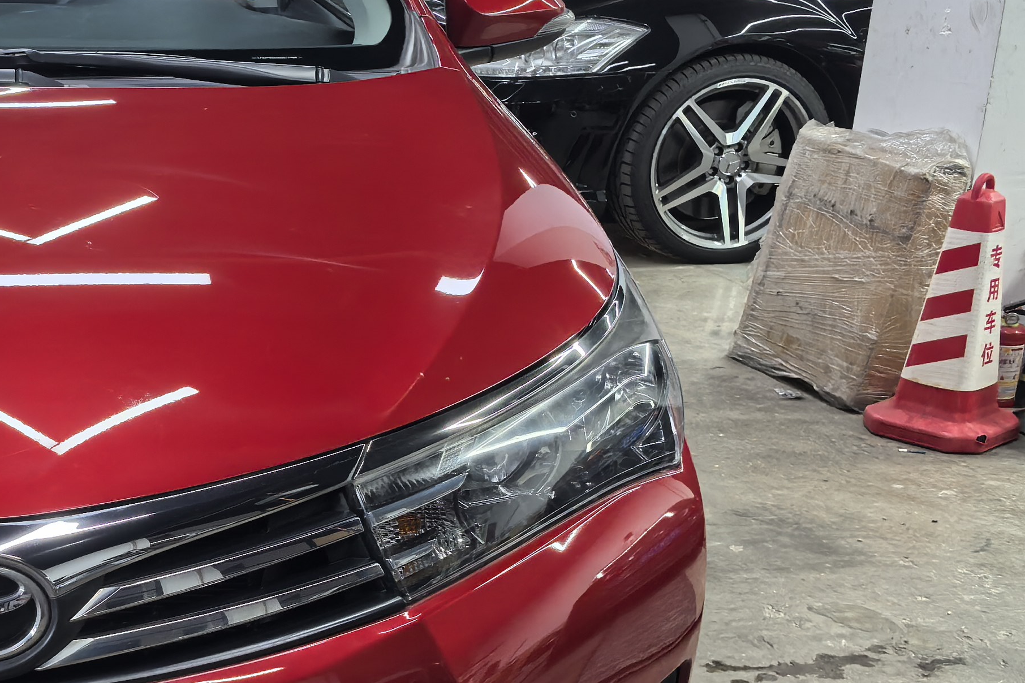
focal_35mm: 62
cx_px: -25
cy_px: 436
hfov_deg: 29.9
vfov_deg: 21.9
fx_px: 1765
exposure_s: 1/100
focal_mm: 6.35
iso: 160
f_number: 2
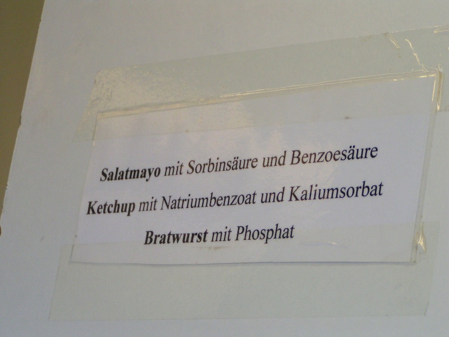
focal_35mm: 114
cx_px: 224
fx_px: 1479
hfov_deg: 17.3
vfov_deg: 13.0
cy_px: 168
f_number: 3.5
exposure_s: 1/100
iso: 200
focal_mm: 17.4
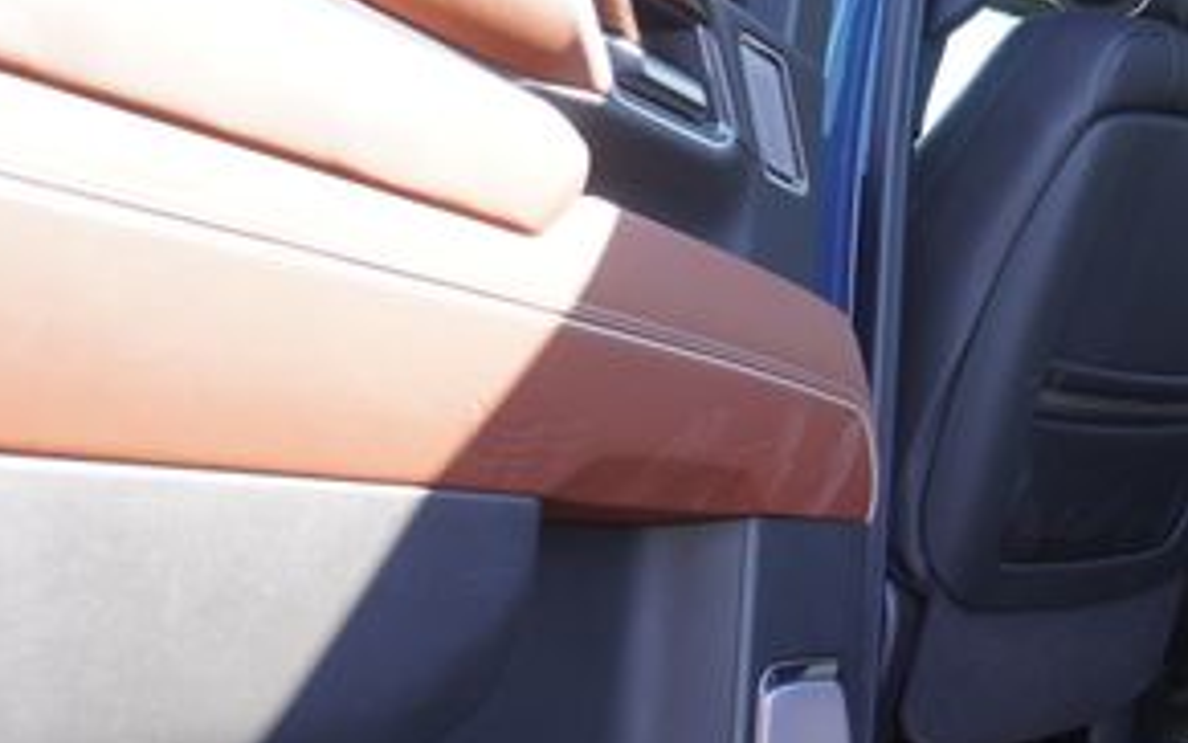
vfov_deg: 22.7
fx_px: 1850
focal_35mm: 57
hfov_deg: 33.2
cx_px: 1131
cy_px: 331
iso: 100
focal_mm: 17
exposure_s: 1/60
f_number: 4
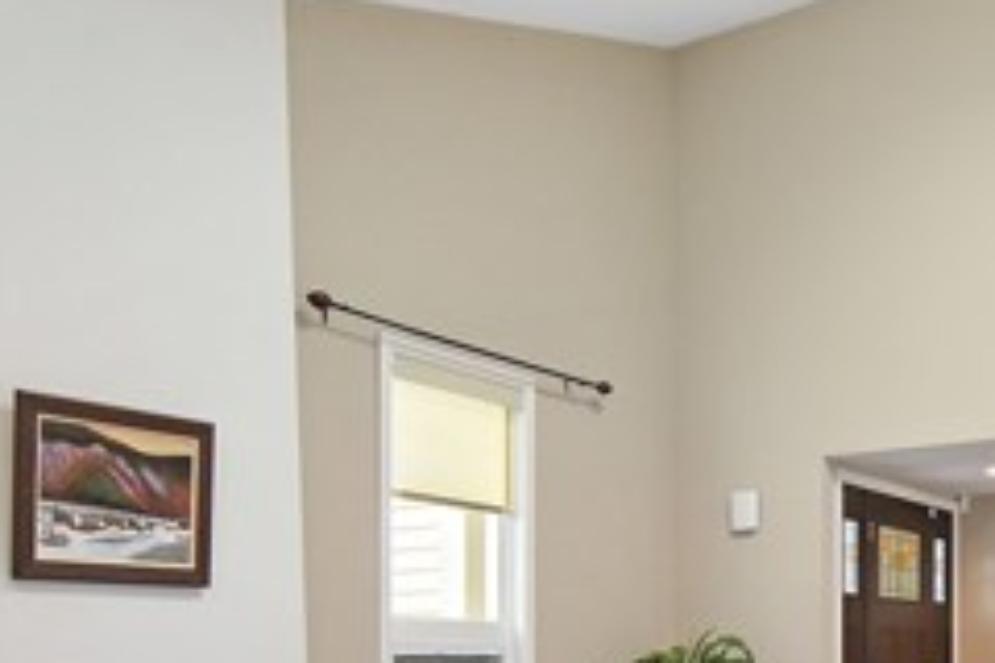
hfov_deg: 47.8
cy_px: 733
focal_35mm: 40
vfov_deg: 29.9
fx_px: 1105
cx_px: 647
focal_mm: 10
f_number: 8
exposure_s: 1/250
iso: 1000
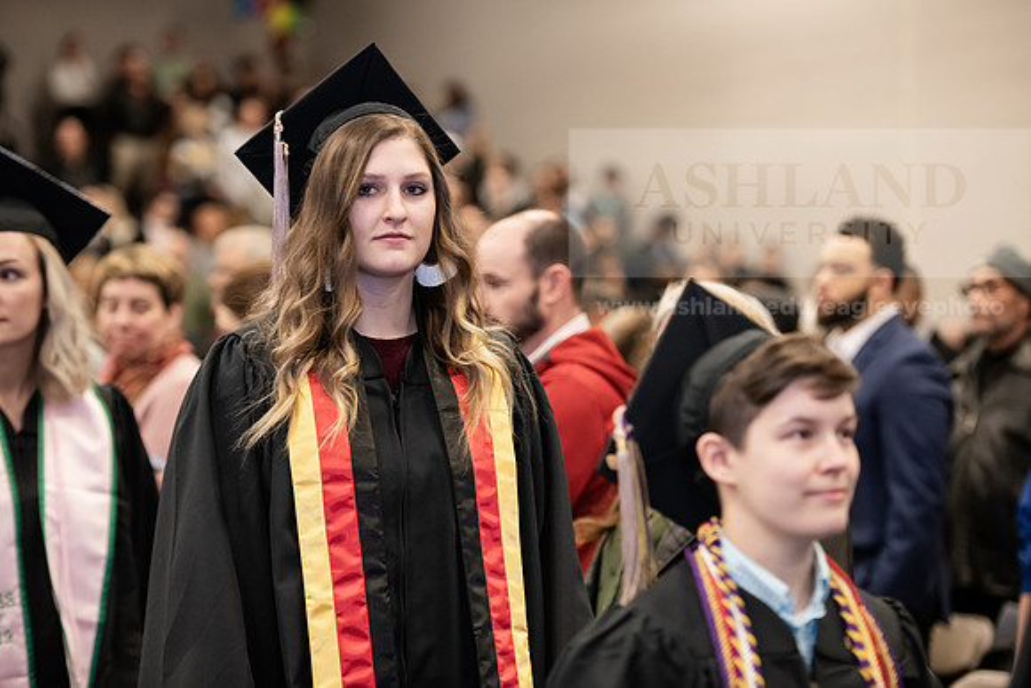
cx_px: 516
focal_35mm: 110
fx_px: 3151
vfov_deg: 12.5
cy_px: 344
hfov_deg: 18.6
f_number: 3.2
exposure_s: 1/200
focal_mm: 110
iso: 2000
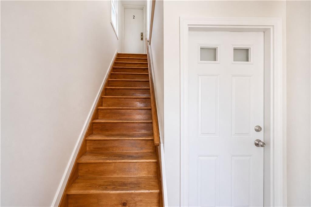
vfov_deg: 77.3
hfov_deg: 100.4
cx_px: 156
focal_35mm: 15
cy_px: 104
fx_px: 130
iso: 2000
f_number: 11
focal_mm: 10
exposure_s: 1/80
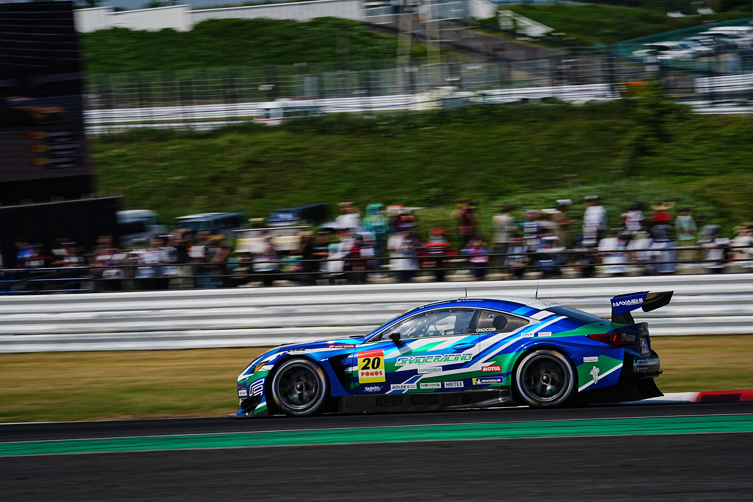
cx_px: 376
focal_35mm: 171
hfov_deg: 12.0
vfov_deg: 8.0
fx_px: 3576
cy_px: 251
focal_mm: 171
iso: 200
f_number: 20
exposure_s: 1/250
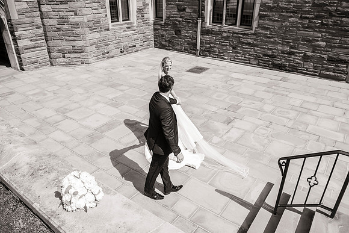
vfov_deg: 49.6
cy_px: 116
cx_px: 174
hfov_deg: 69.4
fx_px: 252
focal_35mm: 26
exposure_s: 1/4000
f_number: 4
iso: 640
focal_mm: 26
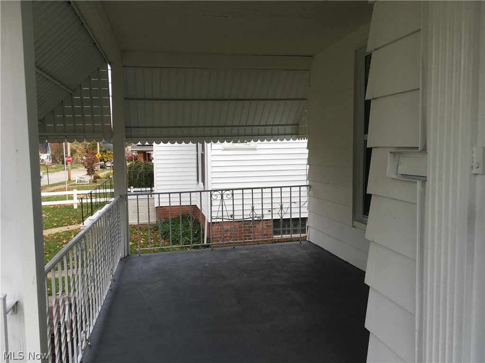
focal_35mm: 29
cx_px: 242
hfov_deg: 61.7
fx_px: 406
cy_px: 182
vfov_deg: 48.2
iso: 25
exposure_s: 1/509
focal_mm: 4.15
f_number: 2.2
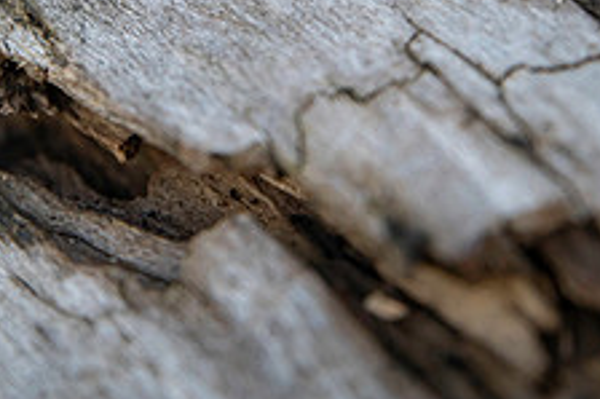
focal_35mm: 181
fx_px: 3014
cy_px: -83
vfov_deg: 7.5
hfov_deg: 11.3
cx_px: 147
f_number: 3.2
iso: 1250
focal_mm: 70
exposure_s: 1/5000
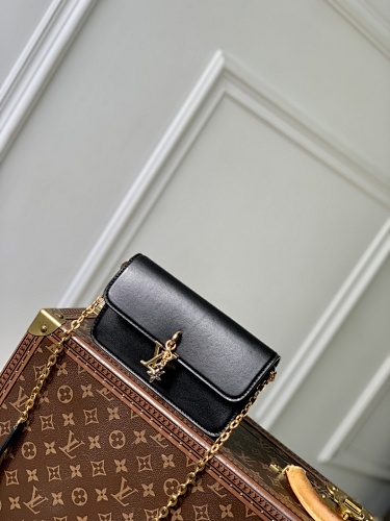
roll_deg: -33.4
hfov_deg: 28.0
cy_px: 260
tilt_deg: -7.7
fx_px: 781
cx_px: 195
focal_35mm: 52
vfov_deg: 36.8
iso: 20
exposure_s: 1/122
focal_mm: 6
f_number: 2.4
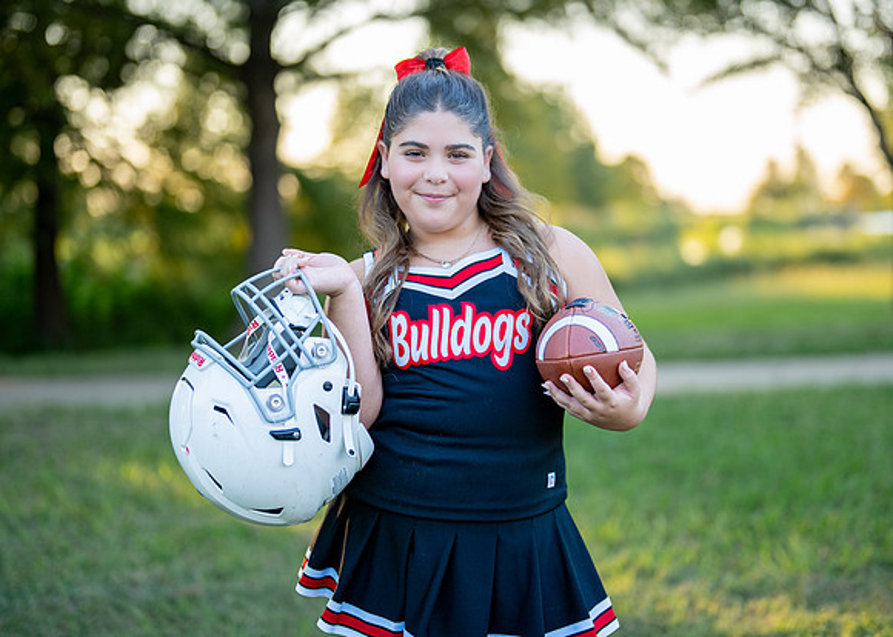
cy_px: 299
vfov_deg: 23.3
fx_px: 1544
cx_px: 487
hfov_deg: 32.2
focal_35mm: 61
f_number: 1.2
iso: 200
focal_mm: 50
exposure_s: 1/1000
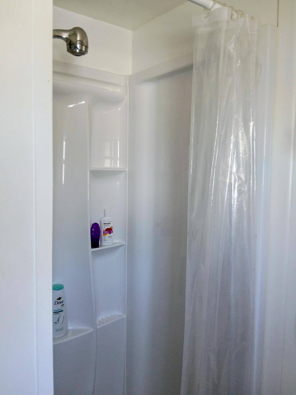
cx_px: 148
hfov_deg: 53.0
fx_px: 297
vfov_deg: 67.3
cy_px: 198
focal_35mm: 26
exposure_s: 1/60
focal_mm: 3.98
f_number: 1.8
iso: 160
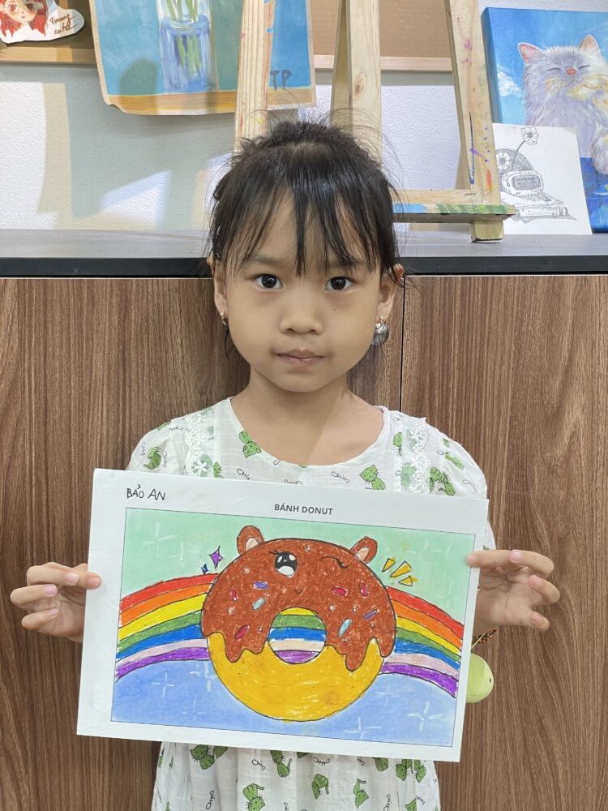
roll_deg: -0.8
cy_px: 406
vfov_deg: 36.8
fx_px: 1218
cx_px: 304
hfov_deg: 28.0
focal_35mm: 52
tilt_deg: -10.3
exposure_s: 1/100
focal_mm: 6
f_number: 2
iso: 125
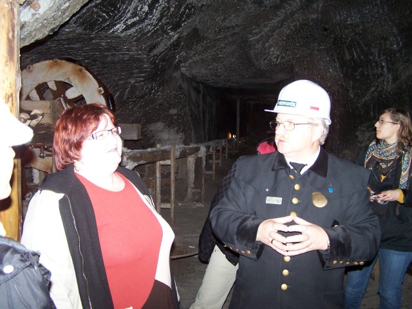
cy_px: 154
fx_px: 452
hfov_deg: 49.0
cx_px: 206
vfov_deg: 37.7
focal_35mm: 38
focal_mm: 6.3
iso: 140
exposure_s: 1/60
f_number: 2.8
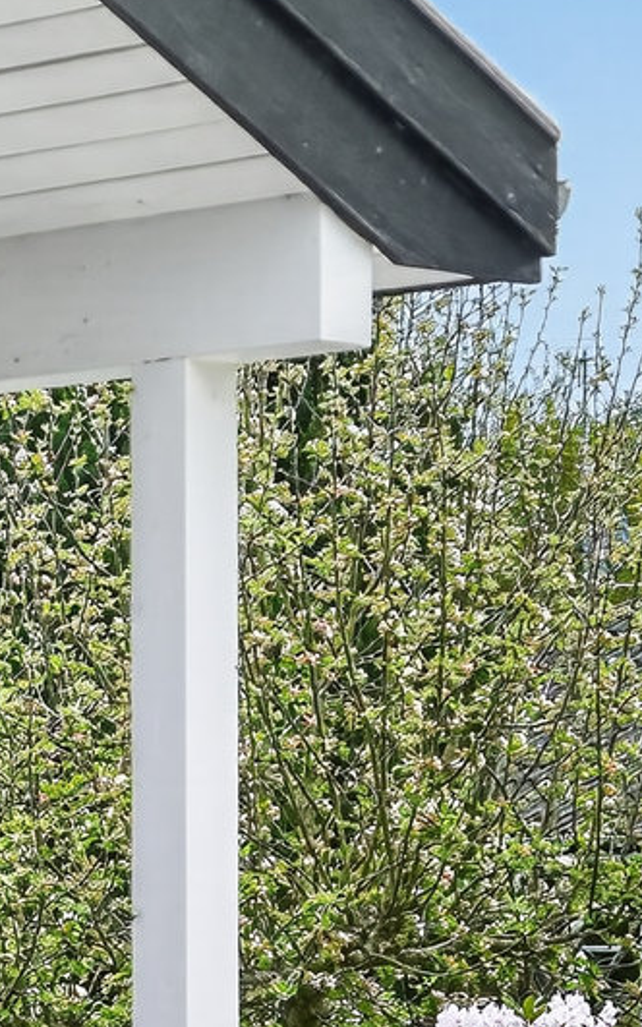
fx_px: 4814
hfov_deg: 7.5
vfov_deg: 12.0
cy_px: 1064
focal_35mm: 172
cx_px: -226
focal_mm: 35
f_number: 3.5
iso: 400
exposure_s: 1/125
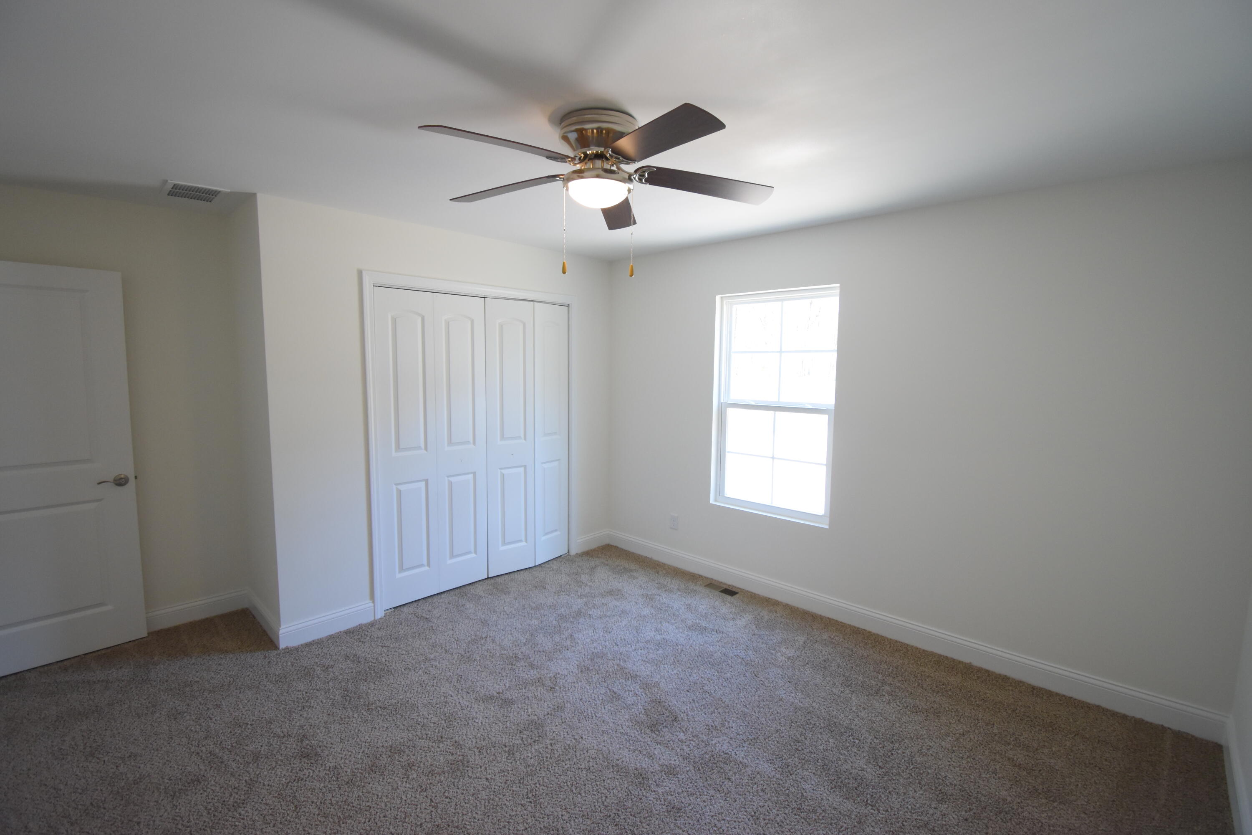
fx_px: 522
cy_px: 418
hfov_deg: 100.4
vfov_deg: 77.3
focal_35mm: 15
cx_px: 626
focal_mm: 10
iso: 1000
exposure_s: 1/125
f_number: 4.5
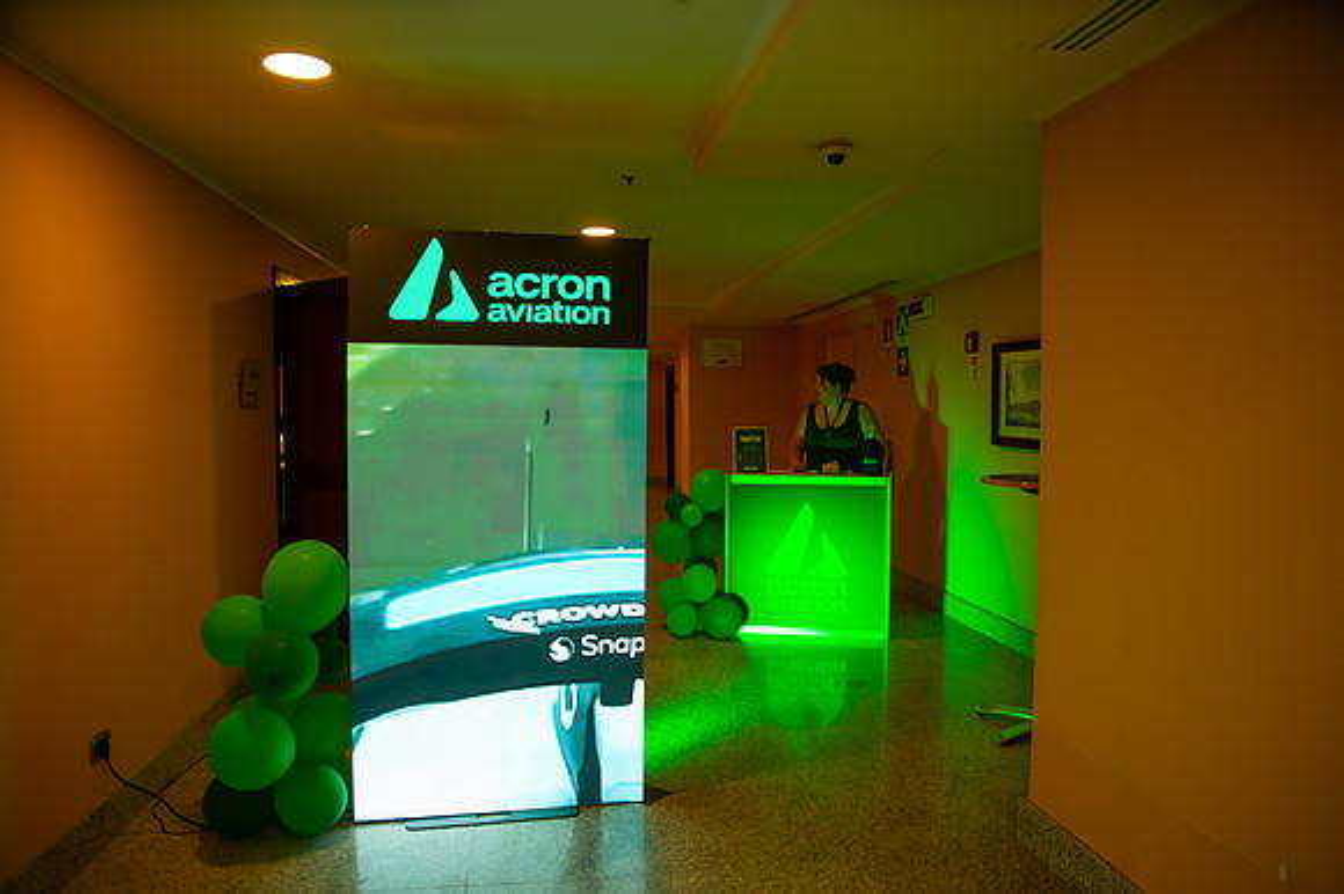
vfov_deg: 53.1
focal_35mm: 24
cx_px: 672
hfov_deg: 73.8
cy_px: 447
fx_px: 895
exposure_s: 1/200
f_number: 2.8
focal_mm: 24
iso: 1250
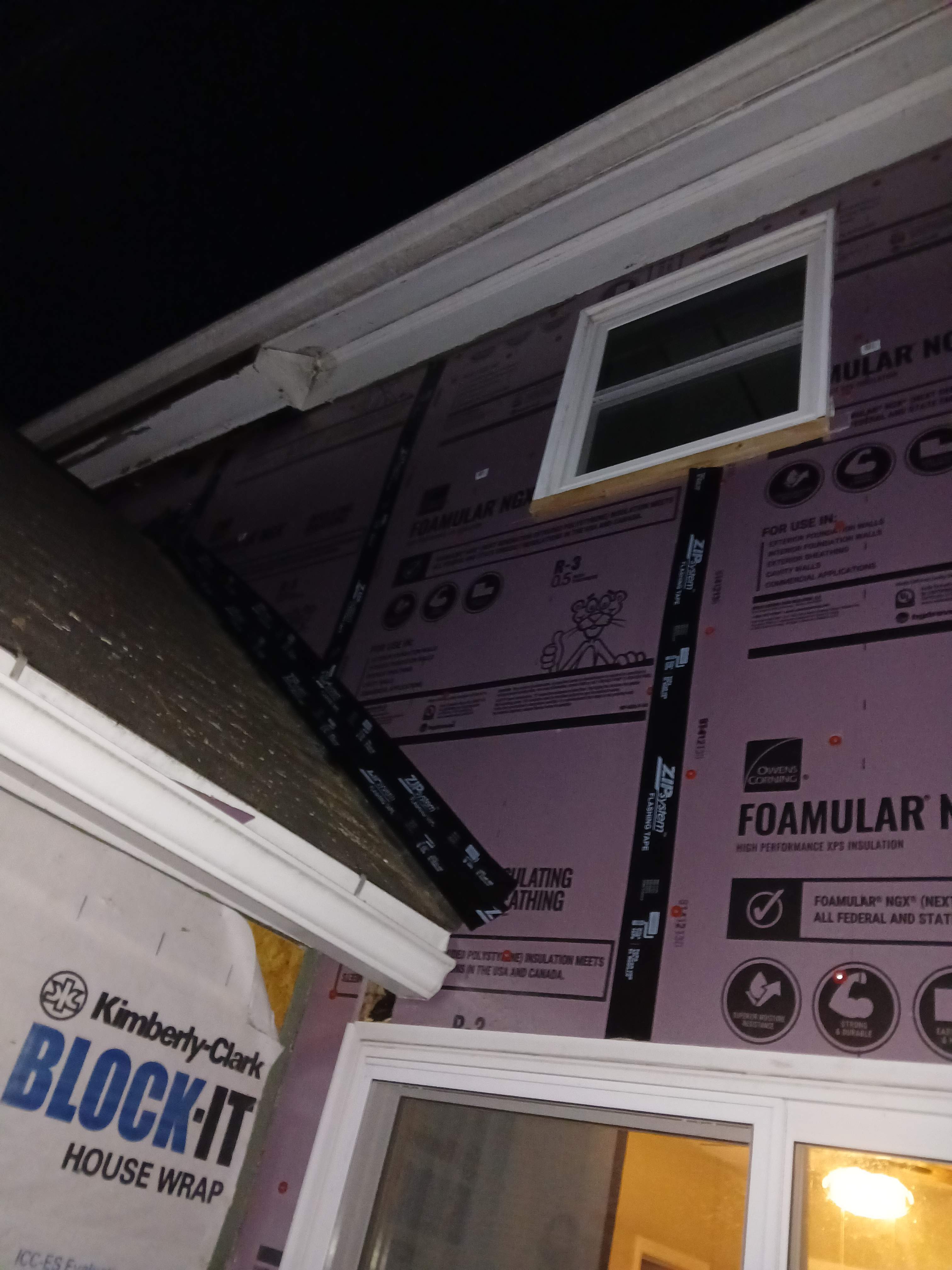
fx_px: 953
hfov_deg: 53.1
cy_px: 635
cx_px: 476
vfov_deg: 67.3
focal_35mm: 26
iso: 640
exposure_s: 1/20
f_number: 1.8
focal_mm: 3.98
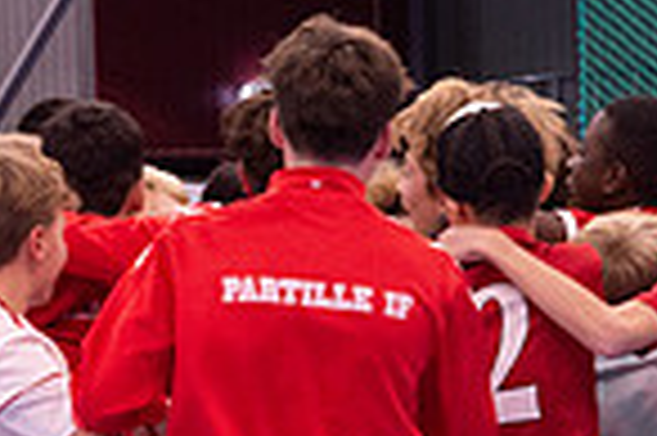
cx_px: 400
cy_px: 611
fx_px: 5086
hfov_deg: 7.4
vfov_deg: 4.9
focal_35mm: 279
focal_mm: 70
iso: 4500
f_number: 3.2
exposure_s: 1/320
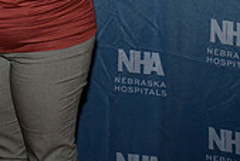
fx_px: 1101
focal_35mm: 165
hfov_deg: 12.3
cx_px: 1
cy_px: -106
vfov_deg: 8.1
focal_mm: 48
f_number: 11
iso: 6400
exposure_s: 1/60
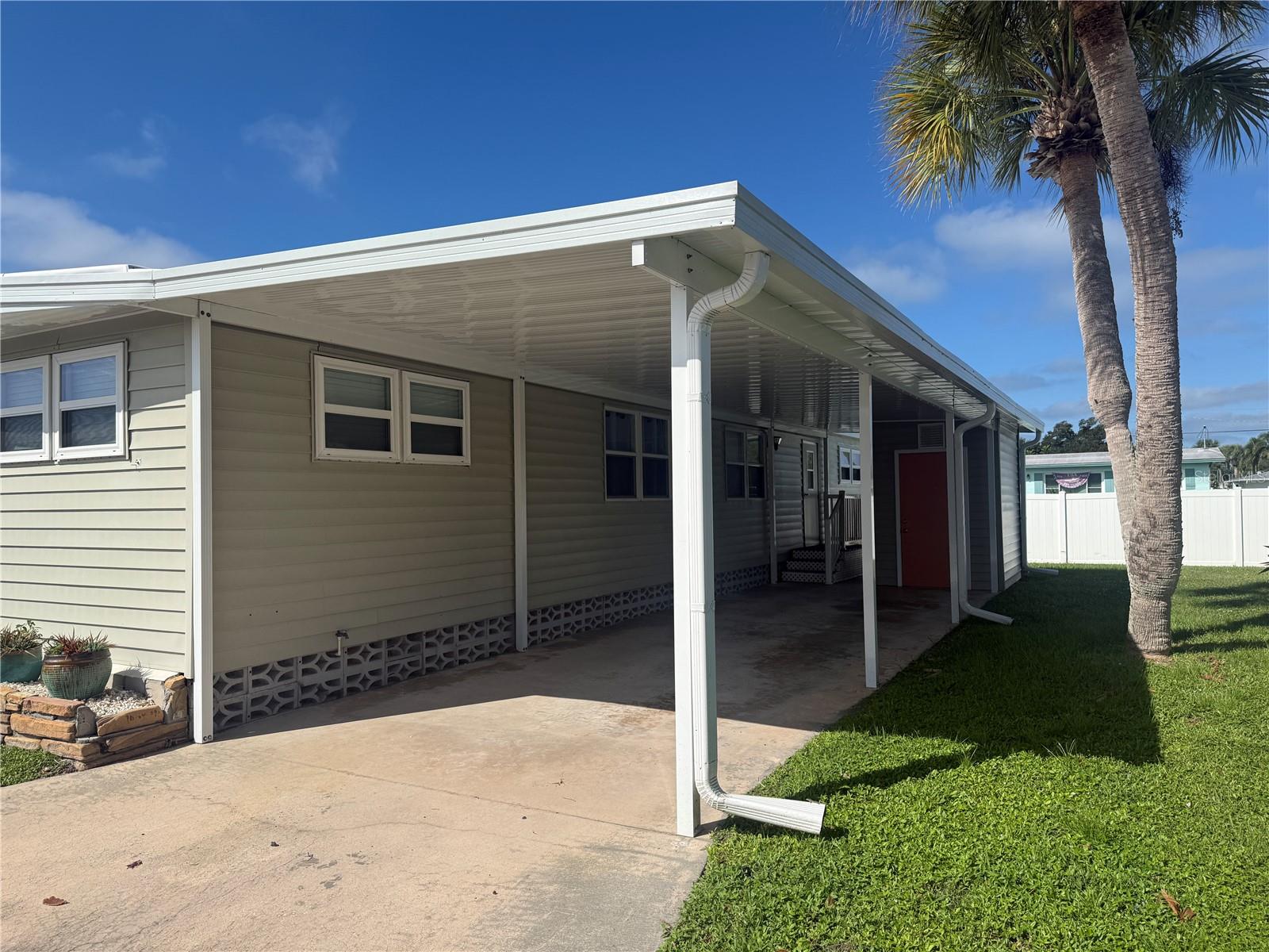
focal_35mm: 24
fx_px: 880
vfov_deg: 56.8
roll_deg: +0.3
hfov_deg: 71.6
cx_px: 634
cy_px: 476
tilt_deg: +2.2
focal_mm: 6.76
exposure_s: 1/7353
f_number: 1.78
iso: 80
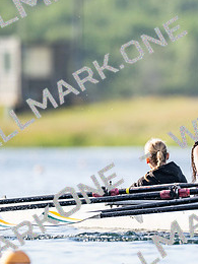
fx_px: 9808
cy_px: 152
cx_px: 293
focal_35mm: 1286
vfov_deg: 1.5
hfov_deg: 1.2
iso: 800
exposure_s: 1/2500
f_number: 5.6
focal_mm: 600
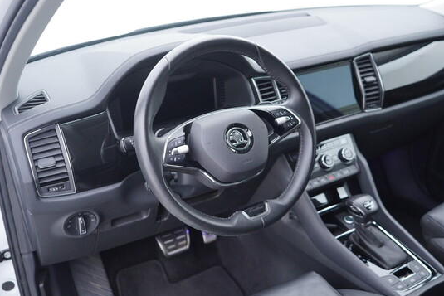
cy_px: 148
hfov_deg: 51.9
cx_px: 223
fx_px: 456
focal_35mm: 37
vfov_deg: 36.0
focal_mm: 24
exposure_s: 1/40
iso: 320
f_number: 2.8
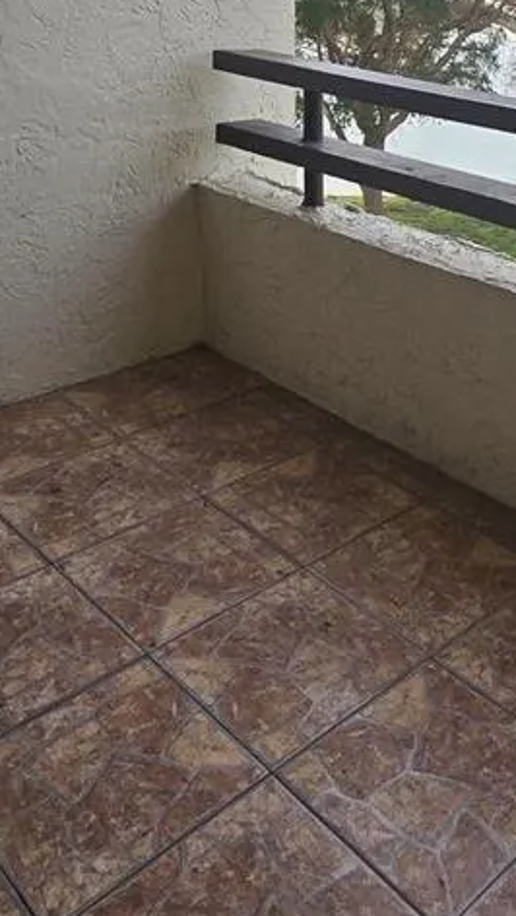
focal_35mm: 36
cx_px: 440
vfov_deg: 53.3
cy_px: 252
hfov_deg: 31.7
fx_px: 874
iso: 50
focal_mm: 2.2
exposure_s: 1/1170
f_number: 2.2
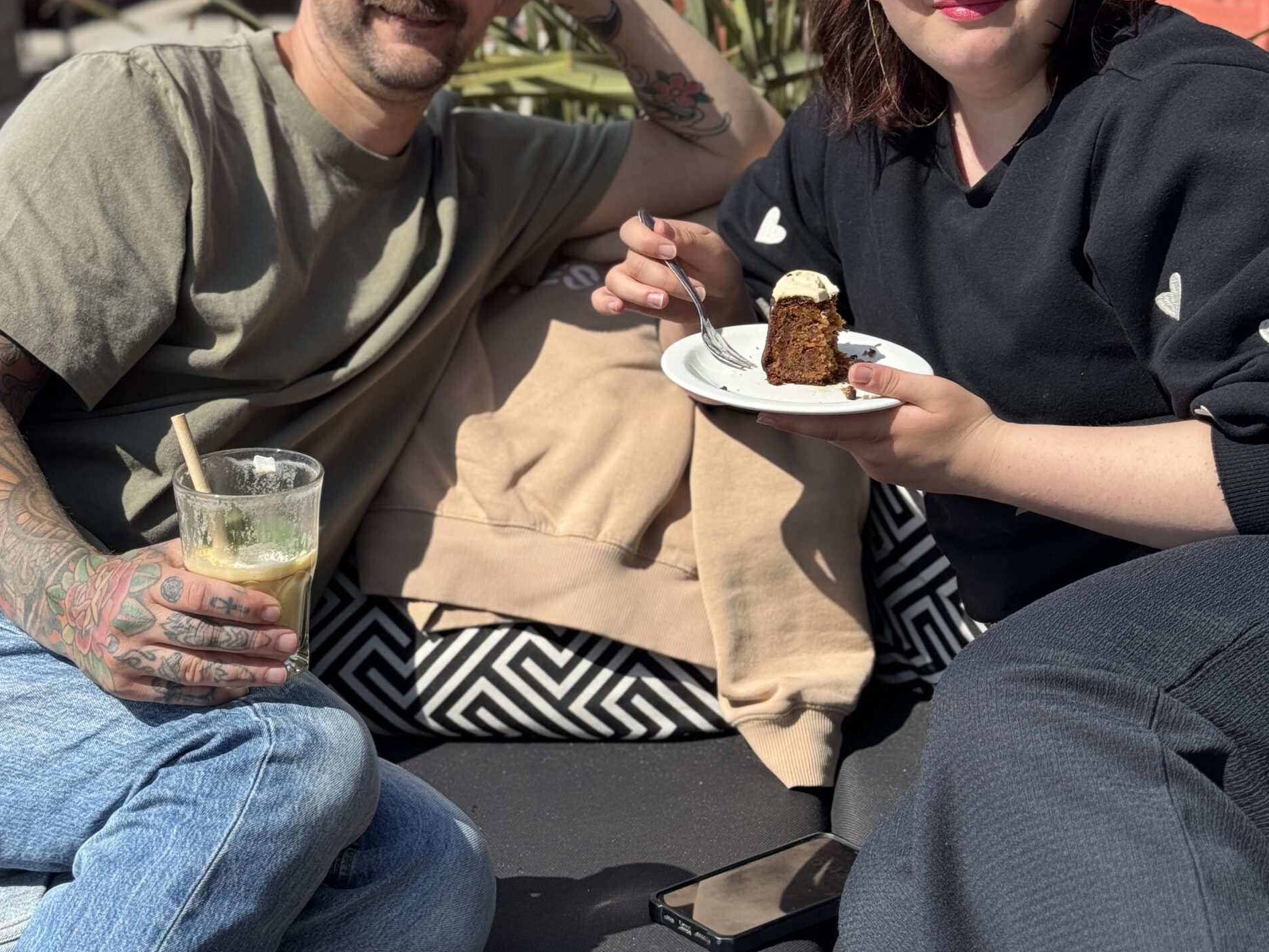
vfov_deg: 22.4
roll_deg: +1.1
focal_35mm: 65
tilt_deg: -11.7
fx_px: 2383
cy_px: 273
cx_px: 637
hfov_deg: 29.8
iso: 64
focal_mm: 6.76
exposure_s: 1/4049
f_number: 1.78
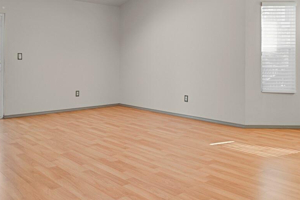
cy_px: 61
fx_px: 292
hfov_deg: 54.4
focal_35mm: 35
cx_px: 143
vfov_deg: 37.3
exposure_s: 1/3
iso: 250
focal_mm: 17
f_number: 6.3
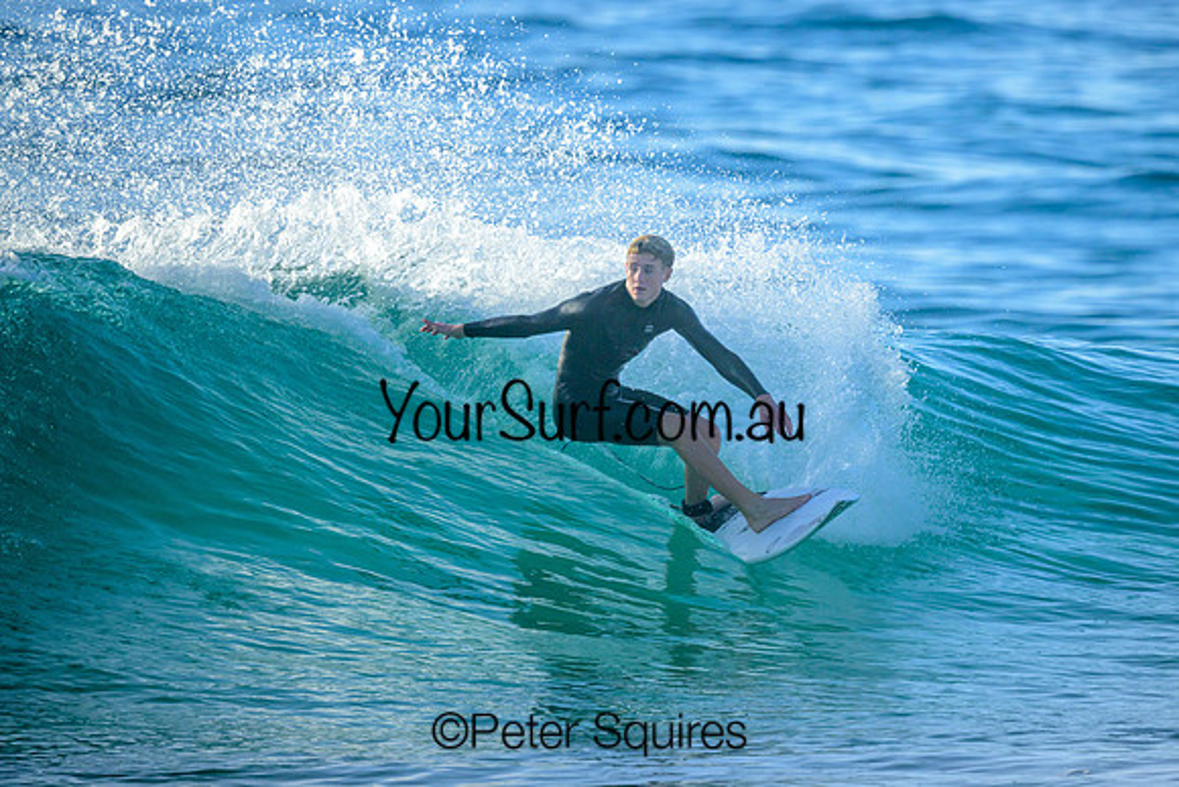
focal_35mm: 952
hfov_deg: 2.2
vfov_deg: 1.4
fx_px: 31189
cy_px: 319
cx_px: 702
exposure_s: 1/2500
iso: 500
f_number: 6.3
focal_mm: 800
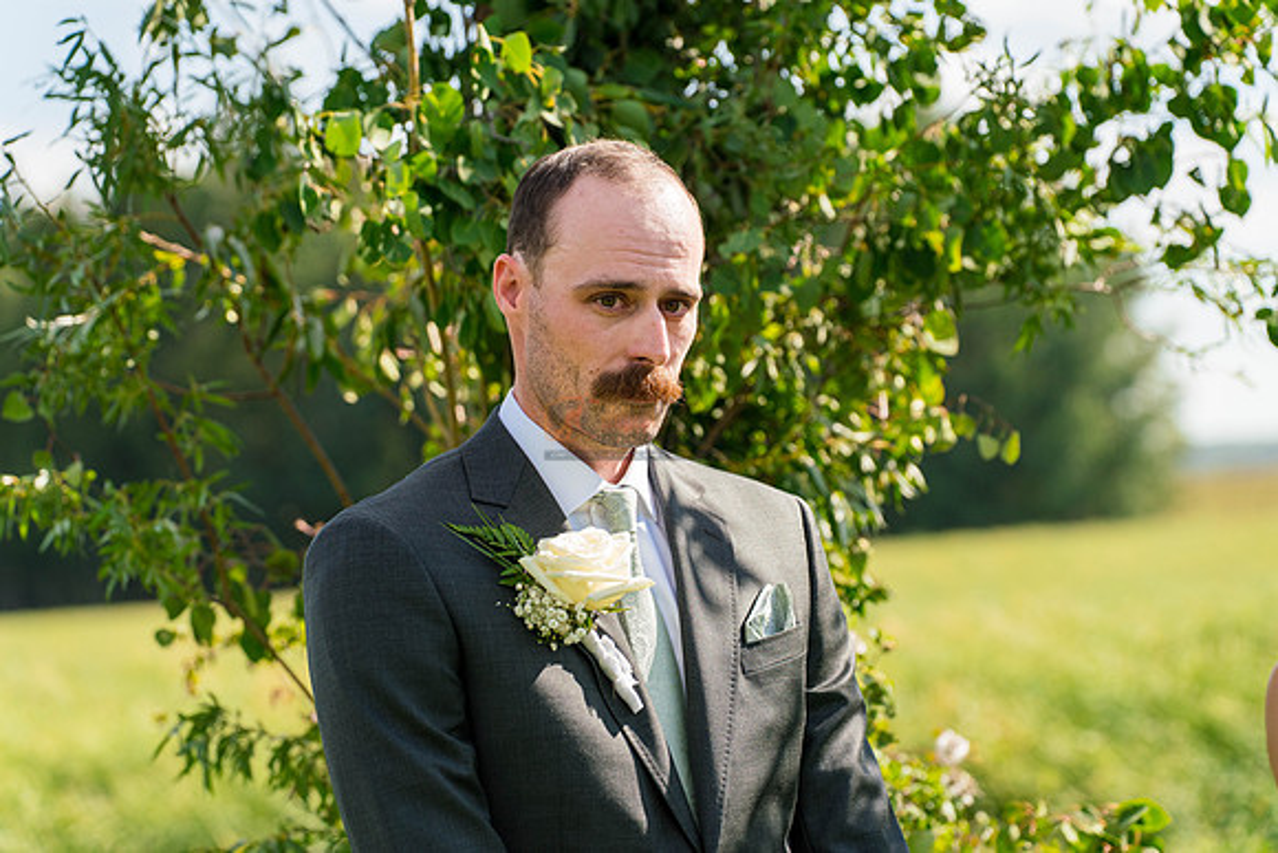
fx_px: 4012
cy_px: 426
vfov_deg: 12.1
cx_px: 639
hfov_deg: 18.1
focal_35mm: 113
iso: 400
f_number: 4
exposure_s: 1/1600
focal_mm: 113
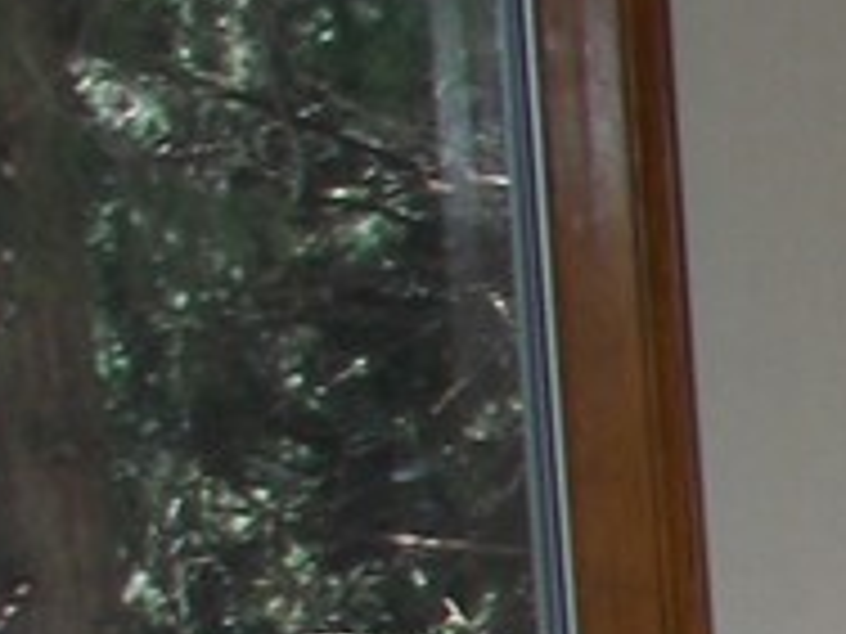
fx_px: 4790
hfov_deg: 8.8
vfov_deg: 7.2
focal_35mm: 196
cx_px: 2241
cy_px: 1416
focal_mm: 6
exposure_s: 1/60
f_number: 2.8
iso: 50
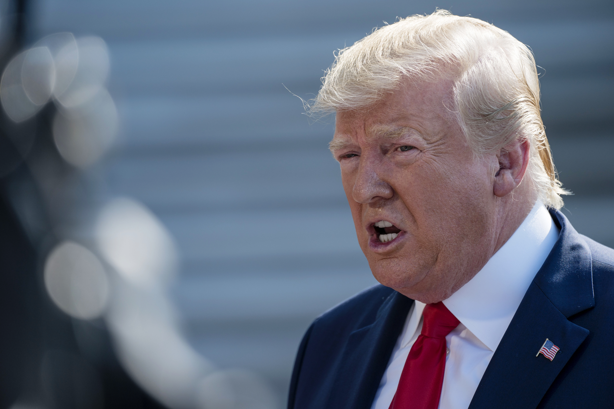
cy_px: 204
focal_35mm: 400
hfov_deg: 5.2
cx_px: 307
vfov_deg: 3.4
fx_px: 6822
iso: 125
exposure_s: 1/400
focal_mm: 400
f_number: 5.6
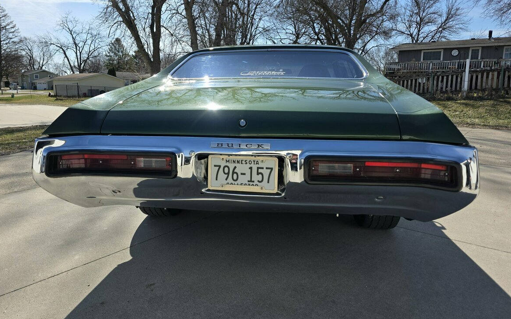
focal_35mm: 25
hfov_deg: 72.5
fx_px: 348
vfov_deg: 49.2
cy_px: 141
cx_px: 252
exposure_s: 1/5153
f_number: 1.7
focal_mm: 6.3
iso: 80
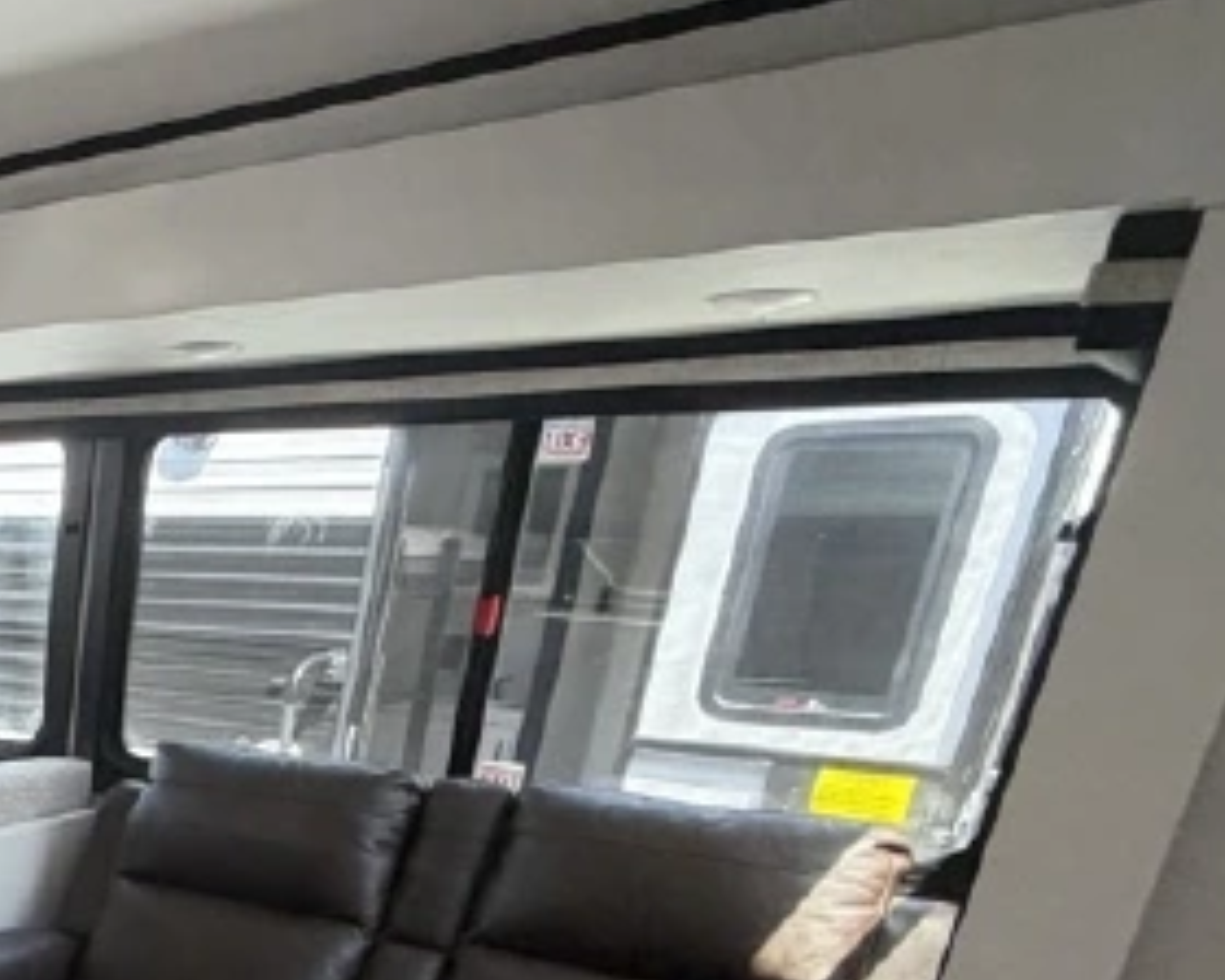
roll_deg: +1.5
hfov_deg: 33.8
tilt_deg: -19.5
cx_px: -368
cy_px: 1032
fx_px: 1414
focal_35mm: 39
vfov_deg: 34.0
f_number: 2.2
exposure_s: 1/121
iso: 250
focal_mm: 2.22
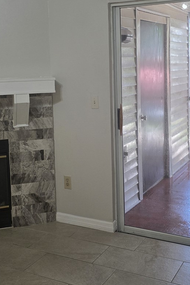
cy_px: 105
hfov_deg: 27.5
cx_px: 100
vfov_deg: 40.0
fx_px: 388
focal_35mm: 49
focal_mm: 6.3
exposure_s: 1/120
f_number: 1.7
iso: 100
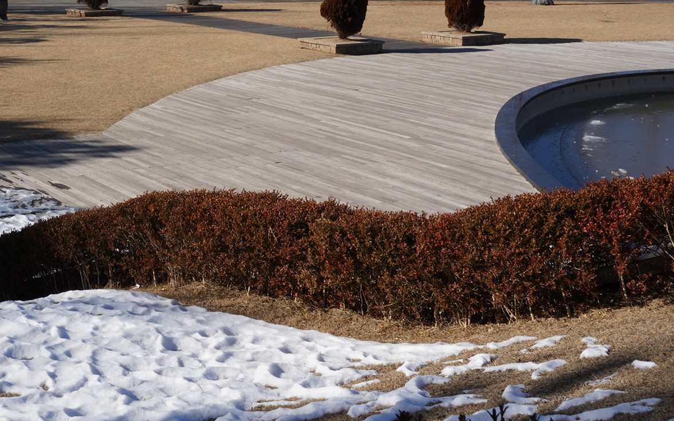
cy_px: 78
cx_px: 142
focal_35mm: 64
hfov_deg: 31.2
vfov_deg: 20.1
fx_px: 1176
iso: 200
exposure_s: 1/100
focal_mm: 37
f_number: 22
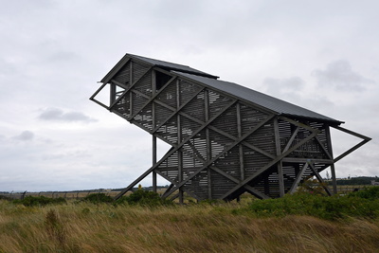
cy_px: 126
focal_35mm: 28
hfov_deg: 64.5
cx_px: 190
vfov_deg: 45.7
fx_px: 300
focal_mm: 19
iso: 100
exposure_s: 1/320
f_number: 6.3
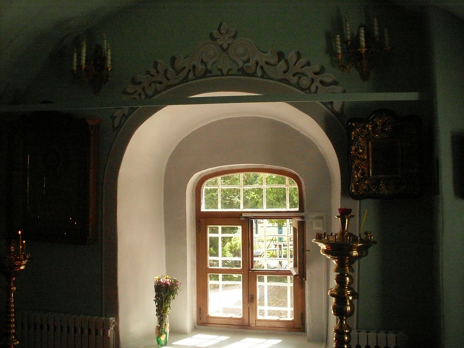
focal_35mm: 38
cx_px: 232
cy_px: 174
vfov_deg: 37.7
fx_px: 509
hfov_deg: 49.0
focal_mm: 6.3
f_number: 8.4
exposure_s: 1/125
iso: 400
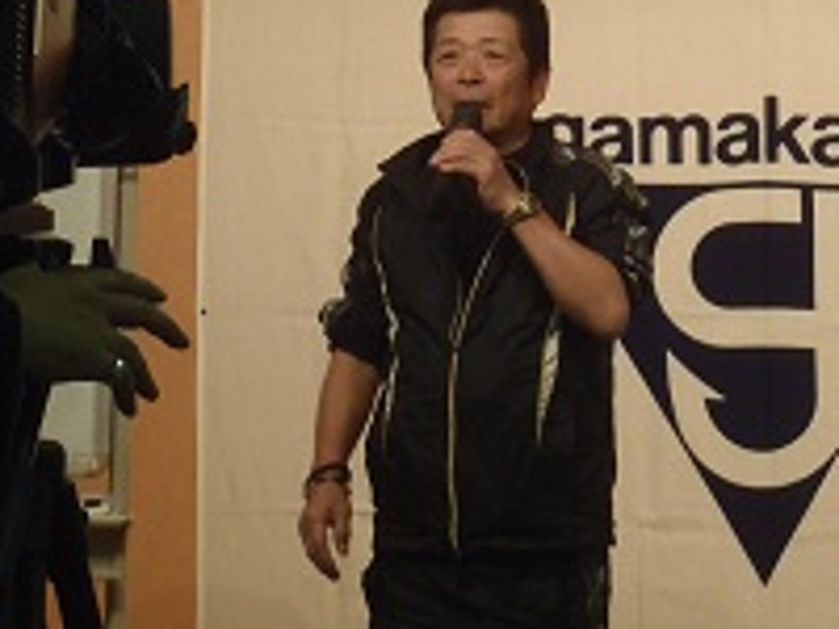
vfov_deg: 5.7
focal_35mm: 261
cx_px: 701
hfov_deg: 7.6
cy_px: 80
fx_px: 6326
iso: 200
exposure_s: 1/25
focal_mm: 18.2
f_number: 5.1
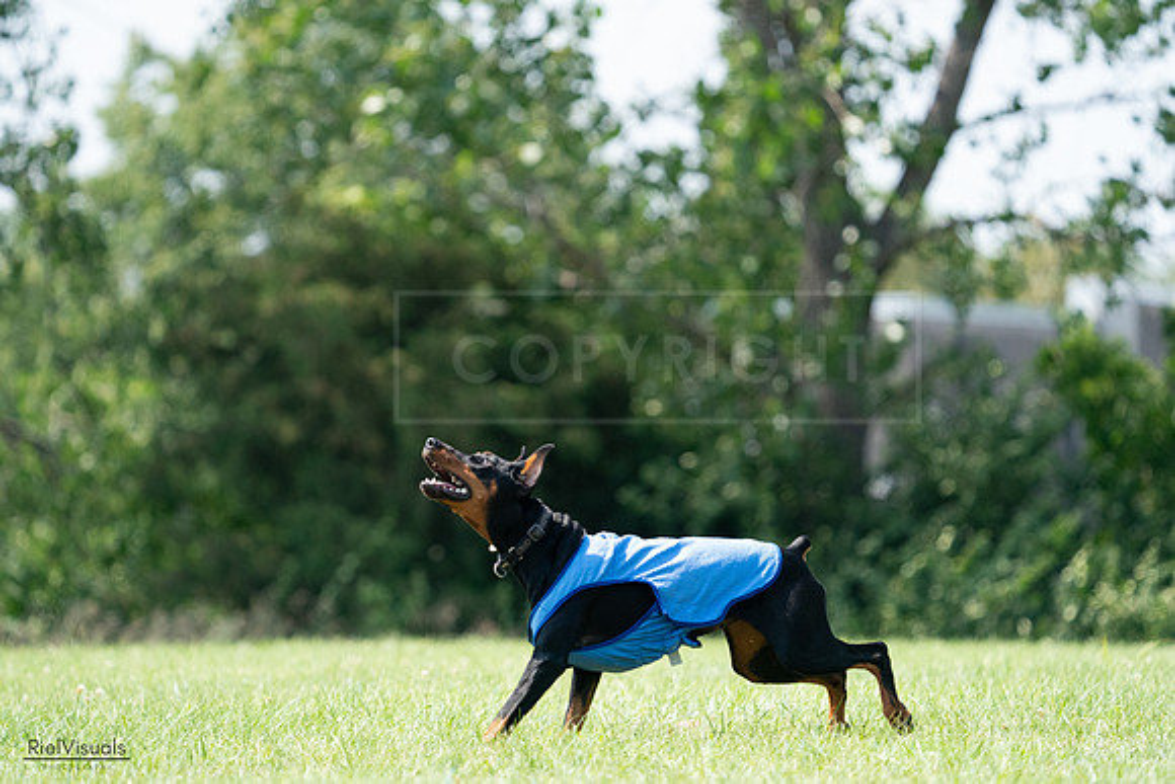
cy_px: 392
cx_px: 588
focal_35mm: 382
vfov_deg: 3.6
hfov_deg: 5.4
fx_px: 12470
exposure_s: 1/4000
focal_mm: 382
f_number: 6.3
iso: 3200
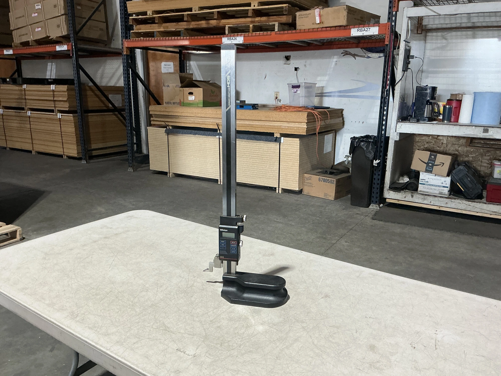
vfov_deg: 49.7
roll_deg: -1.0
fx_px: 405
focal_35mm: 28
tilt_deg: -14.2
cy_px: 188
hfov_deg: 63.4
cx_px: 250
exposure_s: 1/60
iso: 160
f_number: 1.8
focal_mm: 3
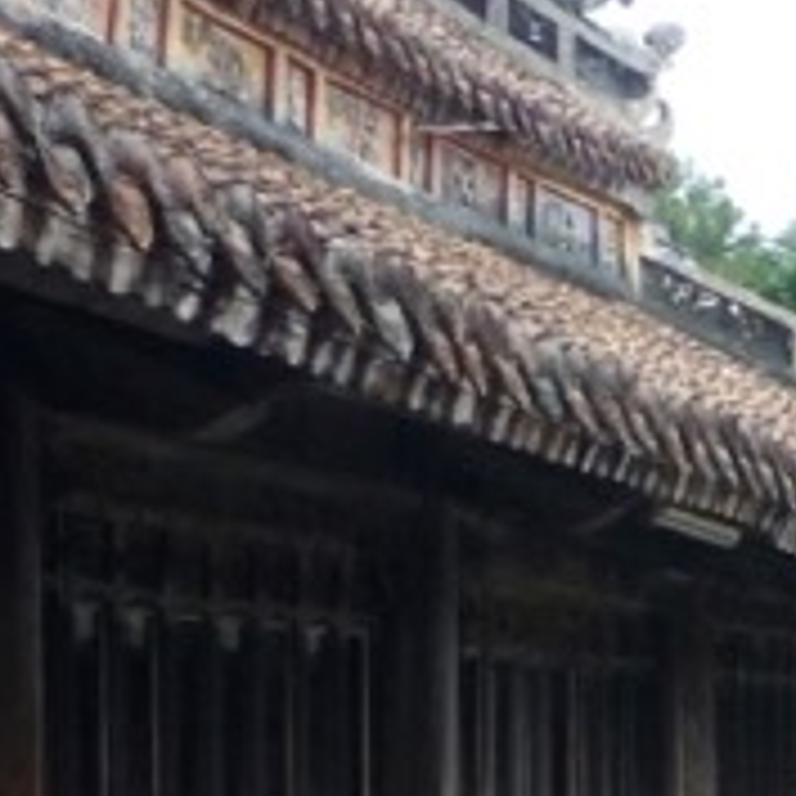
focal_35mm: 148
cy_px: 1019
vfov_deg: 11.5
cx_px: 1799
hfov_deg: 10.4
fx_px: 3850
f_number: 2.8
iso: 80
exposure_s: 1/640
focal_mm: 5.5
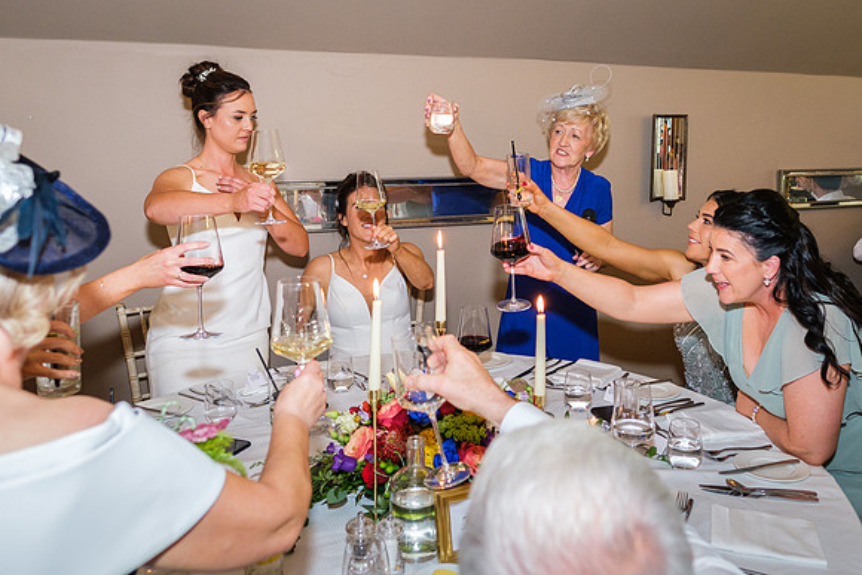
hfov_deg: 59.6
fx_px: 748
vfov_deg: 41.7
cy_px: 205
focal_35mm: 31
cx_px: 493
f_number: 2.2
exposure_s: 1/160
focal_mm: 16
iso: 1250
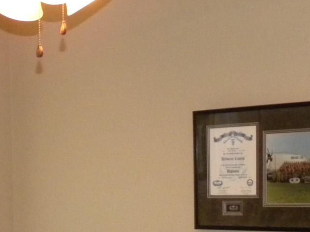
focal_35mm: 92
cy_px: 308
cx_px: 9
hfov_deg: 20.7
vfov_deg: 15.2
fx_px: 824
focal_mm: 5.2
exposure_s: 1/52
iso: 400
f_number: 2.8
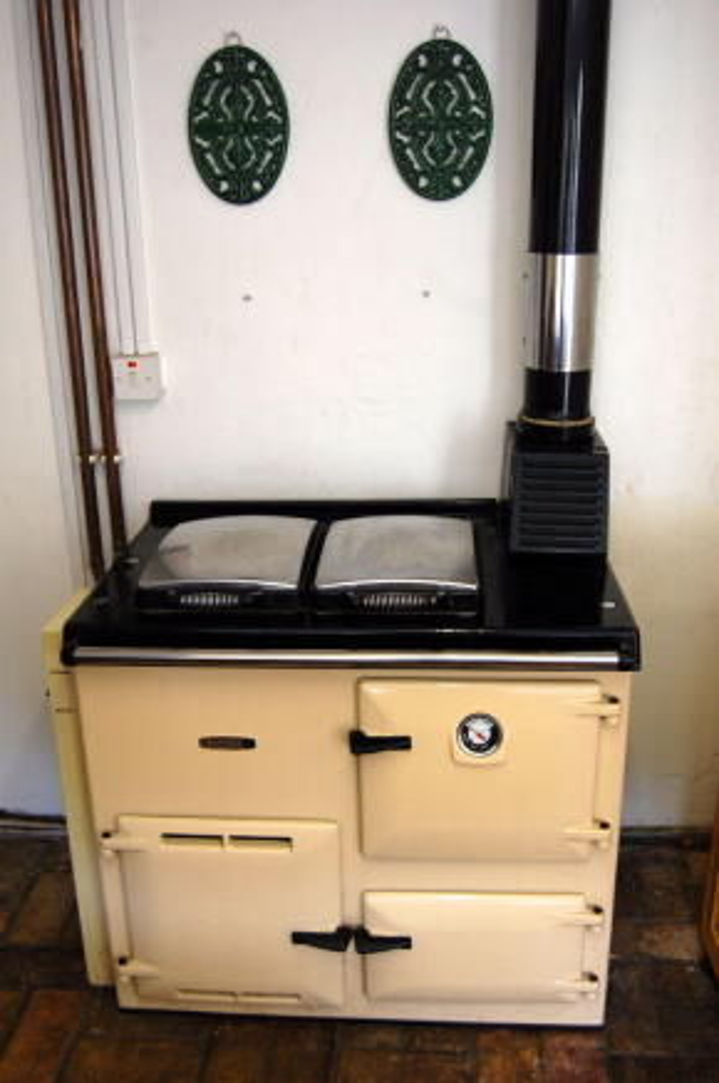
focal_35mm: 34
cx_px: 360
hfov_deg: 38.2
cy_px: 542
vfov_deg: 55.2
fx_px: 1037
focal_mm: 23
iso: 400
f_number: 4
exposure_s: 1/60
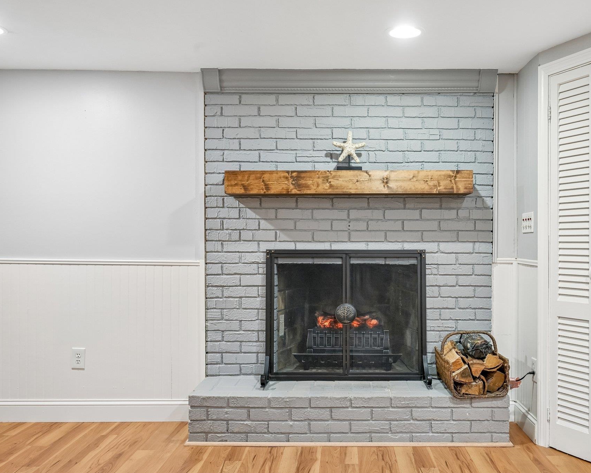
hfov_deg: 52.6
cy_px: 236
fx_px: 595
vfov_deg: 43.4
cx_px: 348
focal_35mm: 34
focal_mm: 30
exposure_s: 1/2
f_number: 8
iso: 400
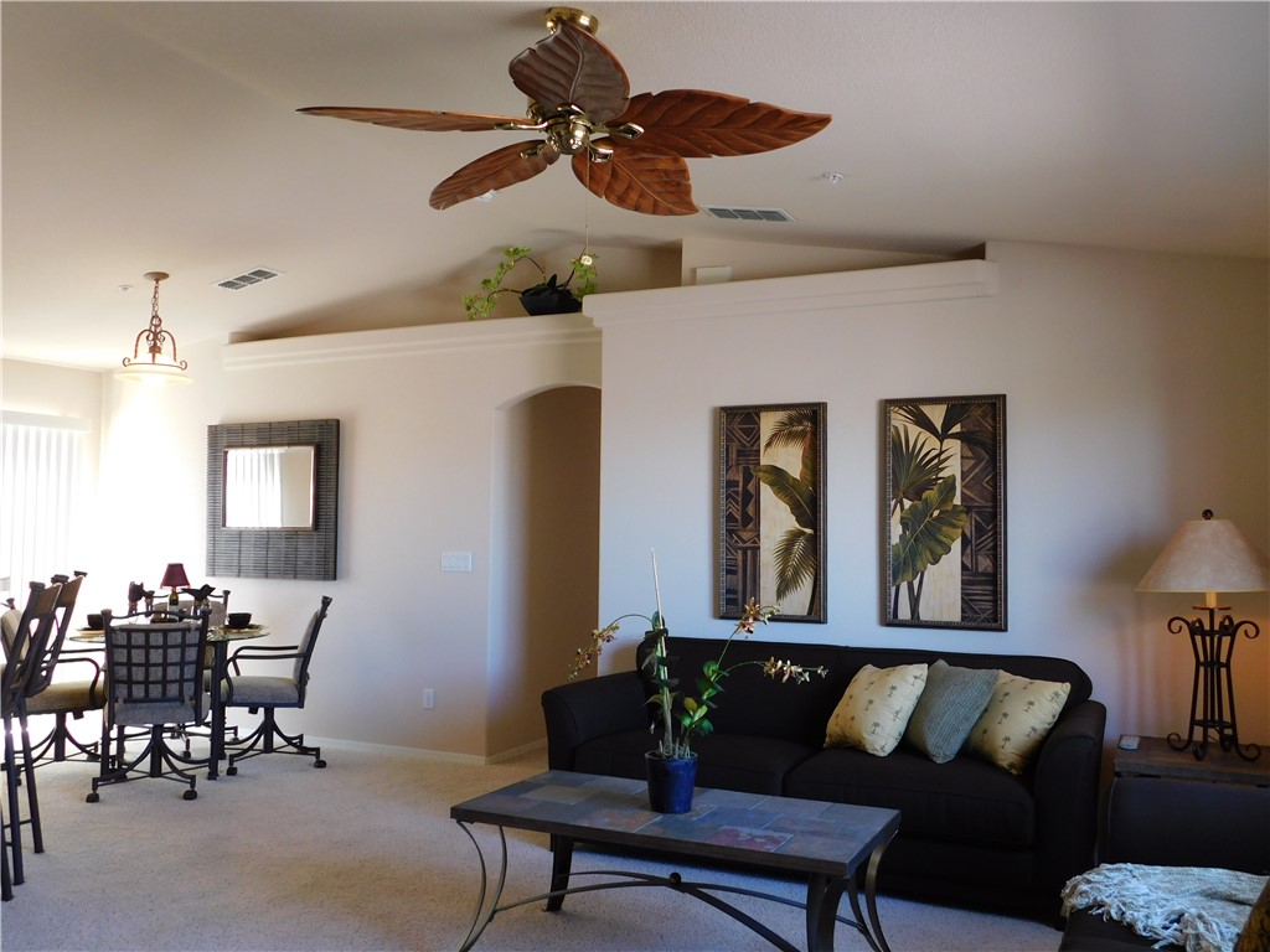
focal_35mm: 30
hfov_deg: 60.0
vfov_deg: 46.8
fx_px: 1101
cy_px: 476
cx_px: 635
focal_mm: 5.3
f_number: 3.2
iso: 160
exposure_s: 1/30
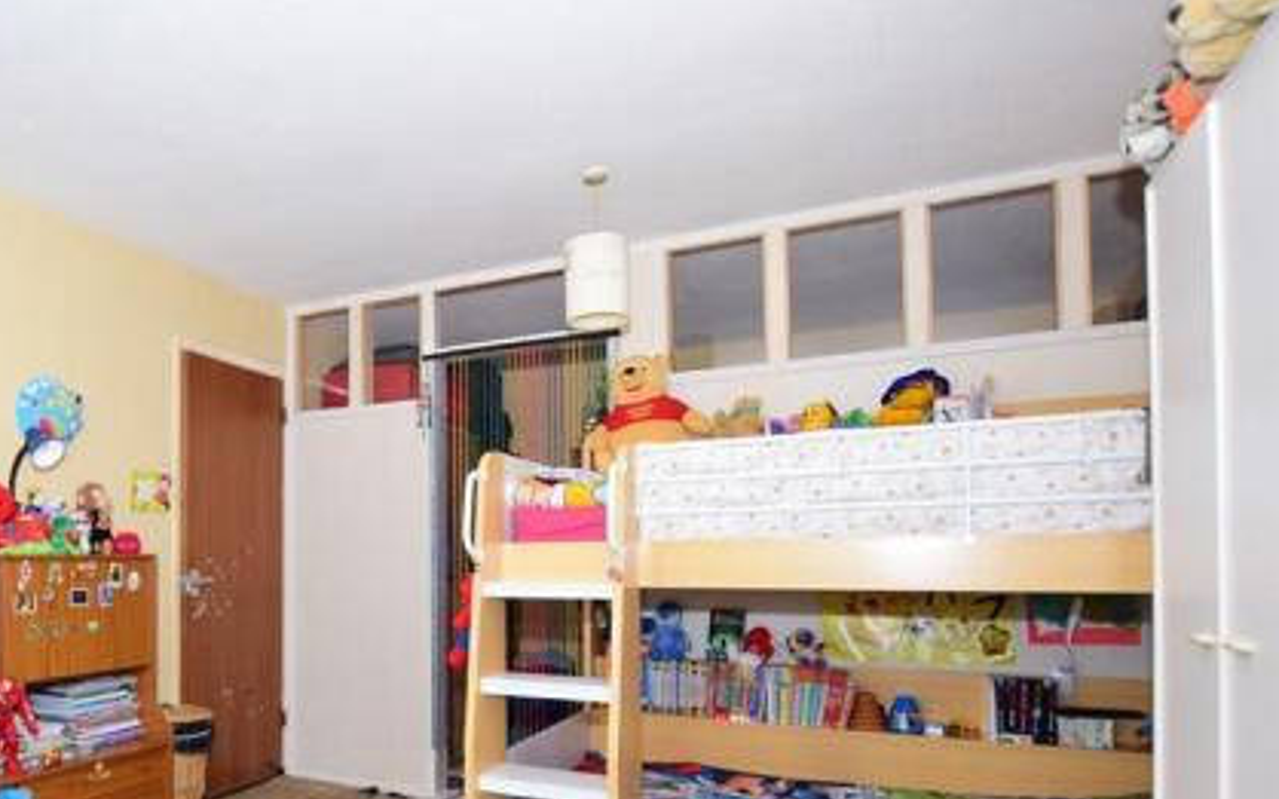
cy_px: 537
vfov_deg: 50.1
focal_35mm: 24
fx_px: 836
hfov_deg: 70.2
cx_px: 334
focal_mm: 10
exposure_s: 1/25
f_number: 5.6
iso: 400
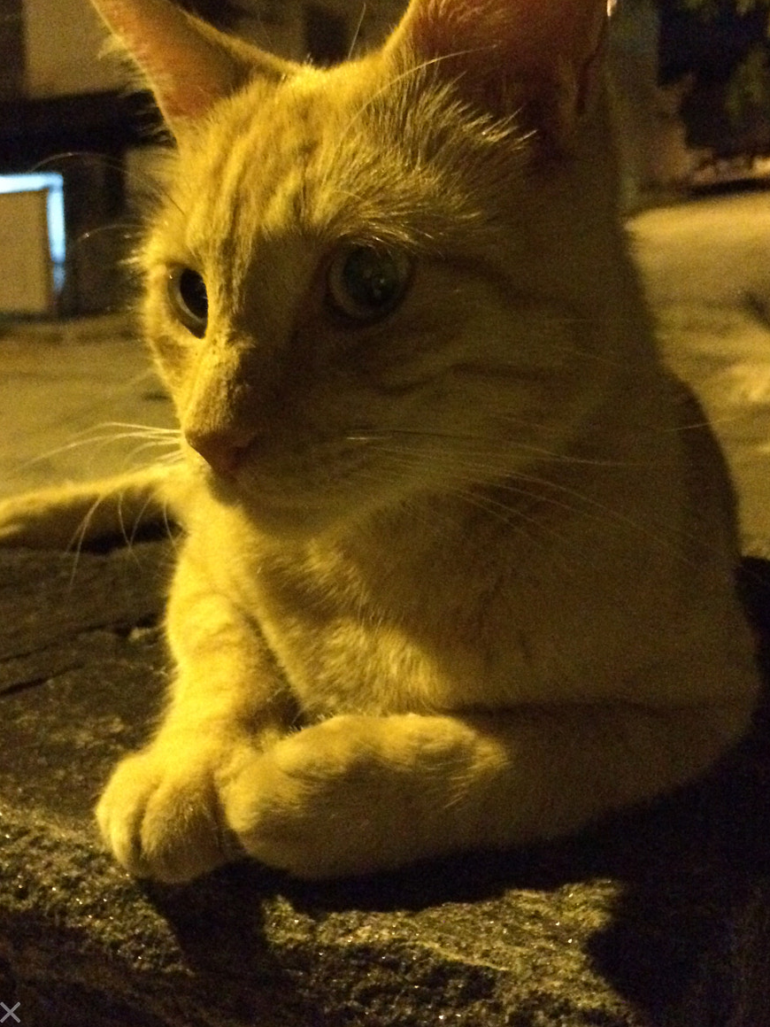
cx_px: 332
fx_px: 1186
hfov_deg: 35.9
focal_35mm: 40
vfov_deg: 46.6
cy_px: 430
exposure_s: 1/15
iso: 1250
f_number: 2.2
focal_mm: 4.15
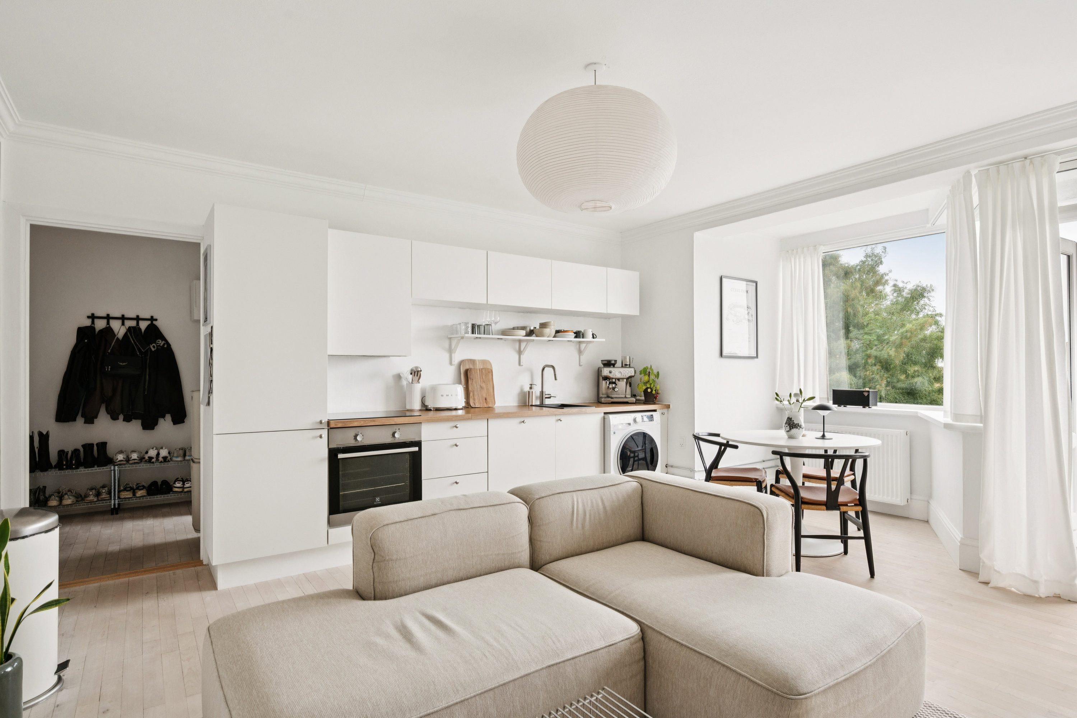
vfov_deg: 65.9
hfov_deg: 88.4
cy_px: 359
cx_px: 538
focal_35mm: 18
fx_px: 553
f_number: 9
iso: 640
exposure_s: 1/30
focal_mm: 18.5
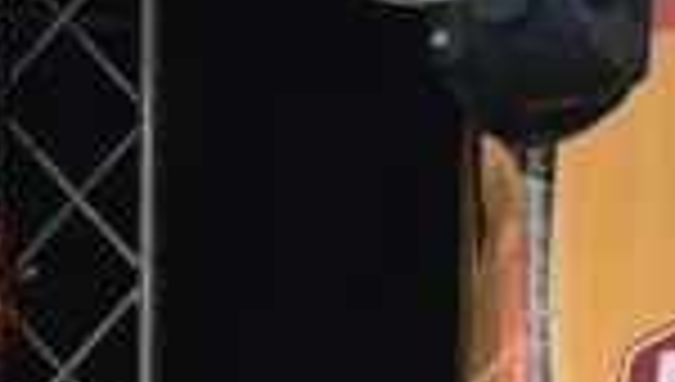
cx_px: -1310
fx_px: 12515
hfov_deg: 3.0
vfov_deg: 1.7
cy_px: 1049
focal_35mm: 698
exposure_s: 1/500
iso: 200
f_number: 5.6
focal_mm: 98
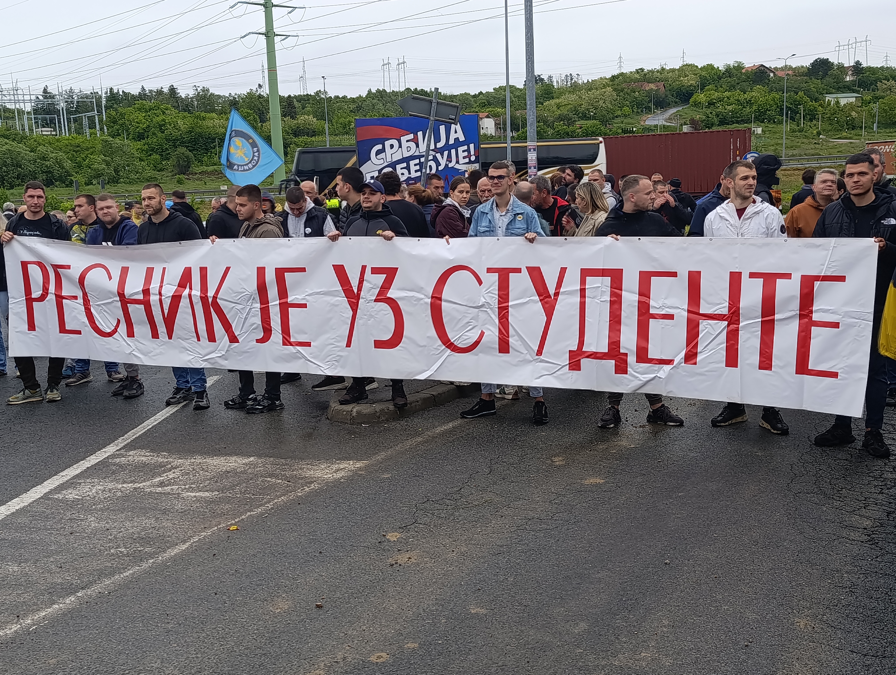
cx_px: 448
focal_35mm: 36
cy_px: 338
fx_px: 933
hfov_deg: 51.3
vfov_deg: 39.7
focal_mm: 6.11
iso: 50
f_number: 1.65
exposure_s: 1/141
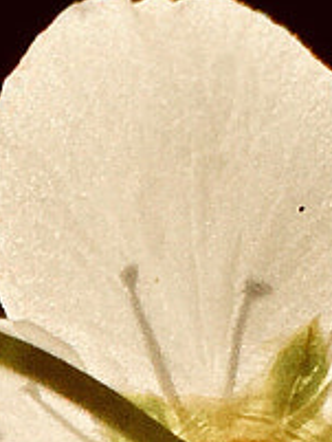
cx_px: -266
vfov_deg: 8.3
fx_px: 2951
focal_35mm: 231
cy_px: 785
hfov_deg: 6.3
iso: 25
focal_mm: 4.15
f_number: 2.2
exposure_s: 1/2959
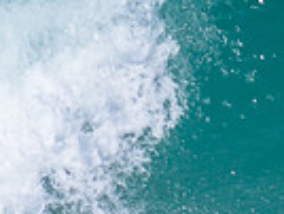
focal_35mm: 4555
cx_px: 349
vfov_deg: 0.3
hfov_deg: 0.4
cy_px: 193
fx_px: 37438
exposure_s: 1/2000
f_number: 11
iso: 500
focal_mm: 800
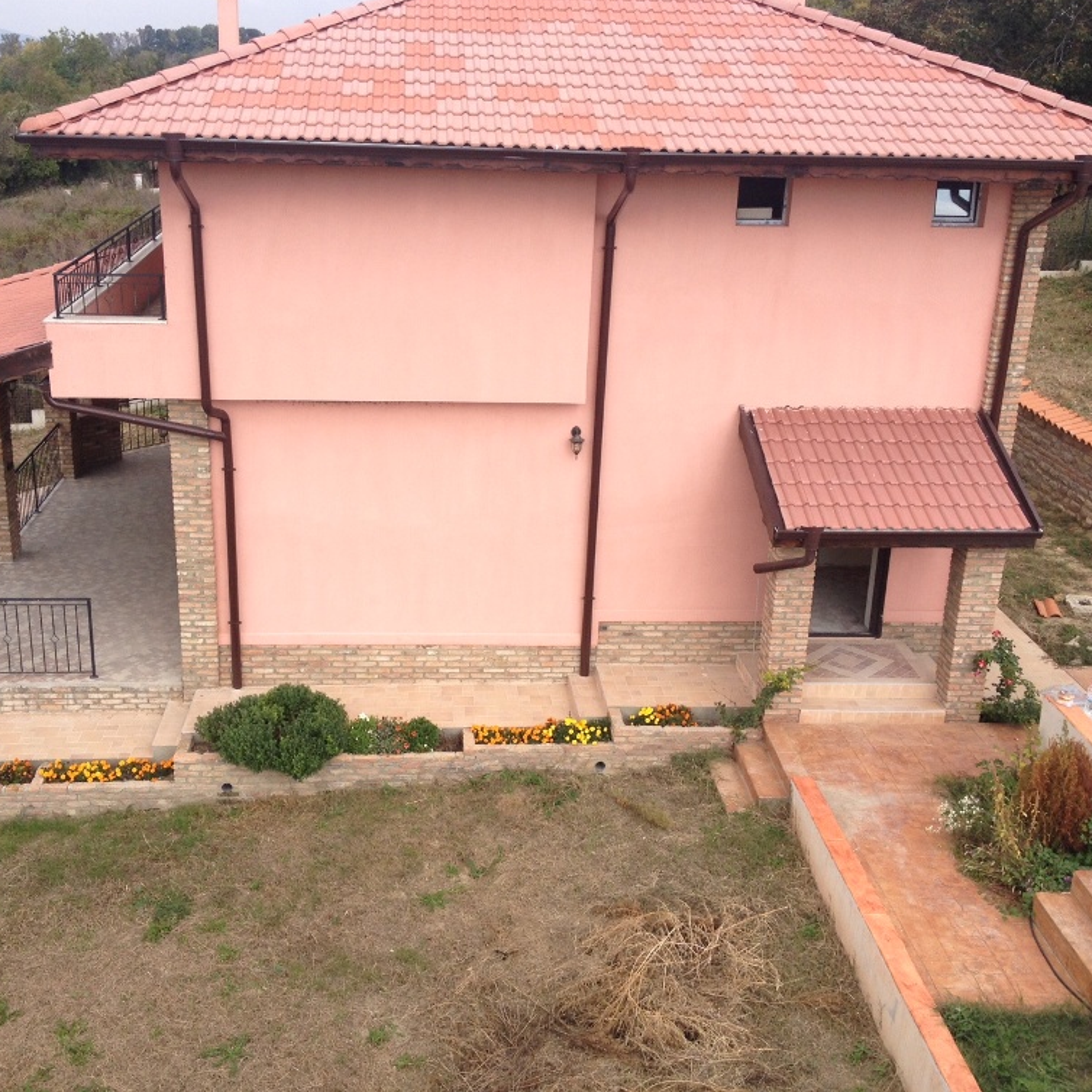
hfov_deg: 40.0
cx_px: 490
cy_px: 537
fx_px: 1499
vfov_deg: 40.0
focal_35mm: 42
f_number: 2.4
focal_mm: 4.28
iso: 50
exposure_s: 1/951
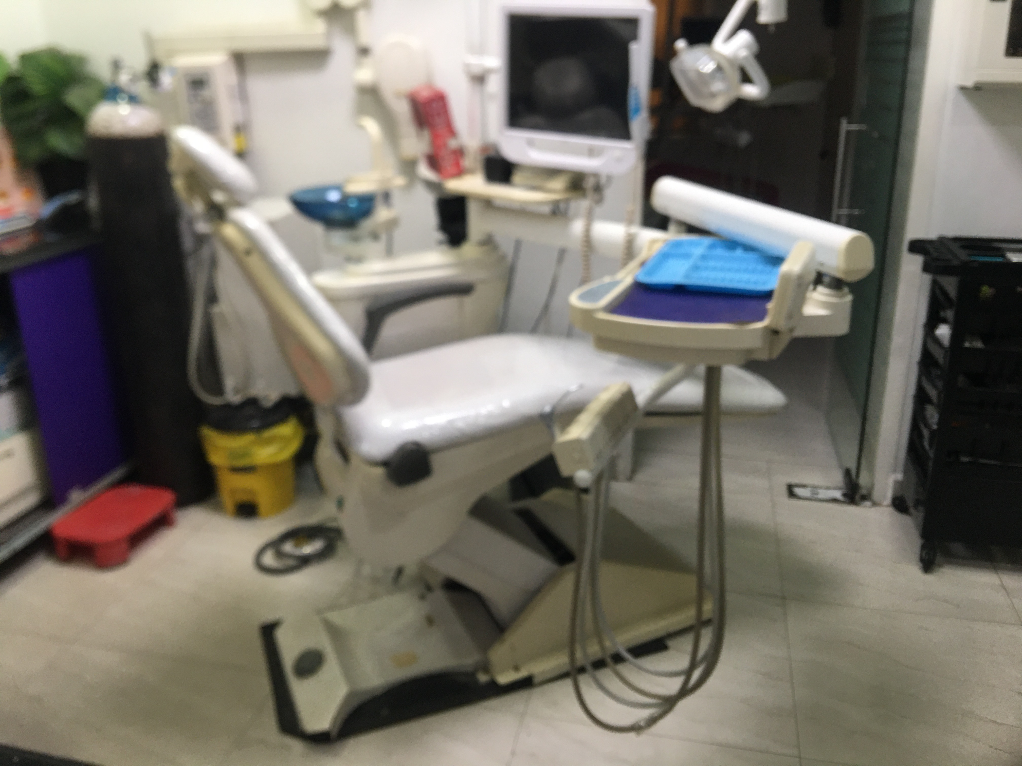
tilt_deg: -17.3
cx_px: 511
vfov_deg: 48.2
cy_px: 383
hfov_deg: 61.7
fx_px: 856
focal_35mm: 29
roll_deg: +1.0
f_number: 2.2
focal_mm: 4.15
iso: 50
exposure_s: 1/33
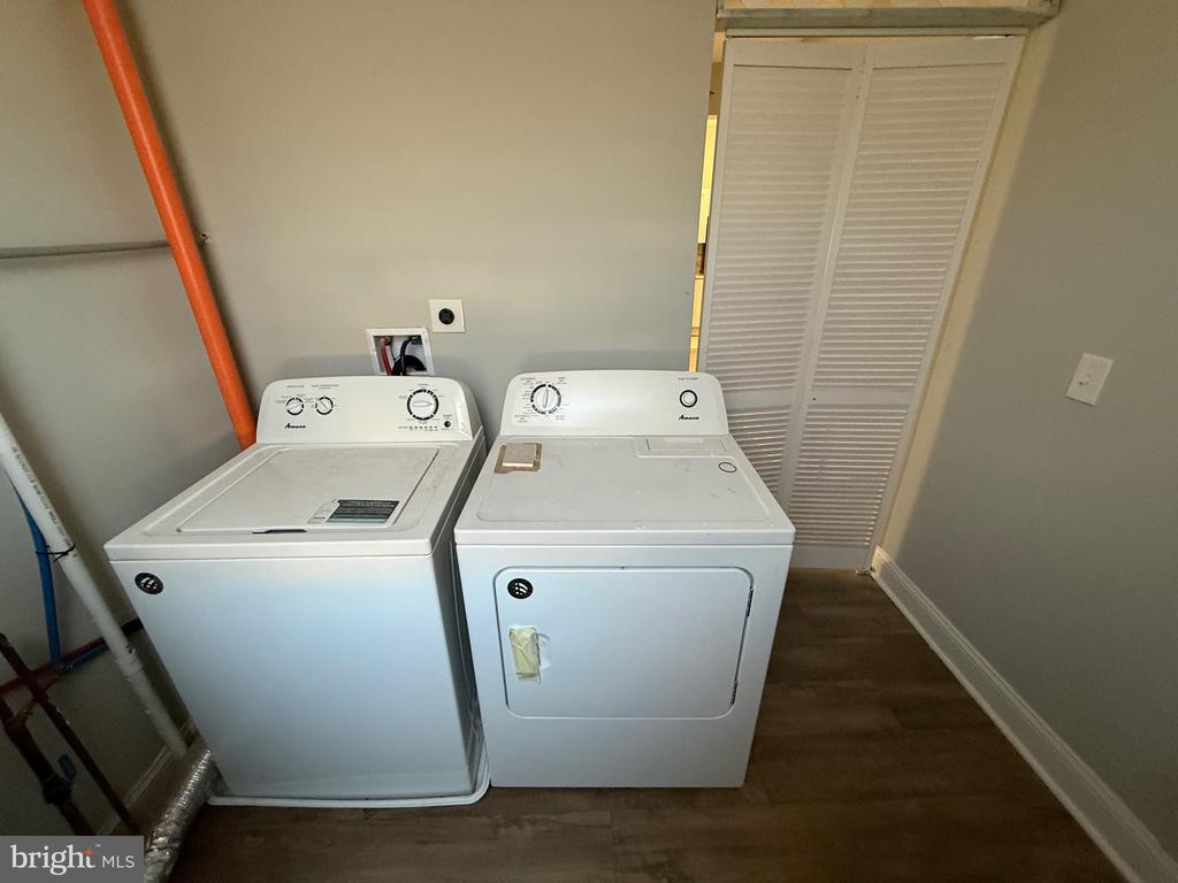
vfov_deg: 85.7
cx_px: 589
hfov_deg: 102.1
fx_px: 476
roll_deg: +1.1
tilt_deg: -22.8
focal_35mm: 14
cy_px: 442
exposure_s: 1/60
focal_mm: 2.22
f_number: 2.2
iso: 400
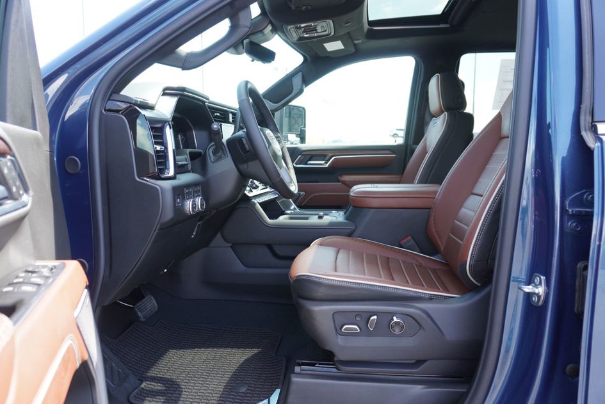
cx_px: 286
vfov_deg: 49.6
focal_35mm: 26
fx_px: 437
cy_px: 203
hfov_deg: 69.3
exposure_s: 1/60
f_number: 4
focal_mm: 16
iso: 100
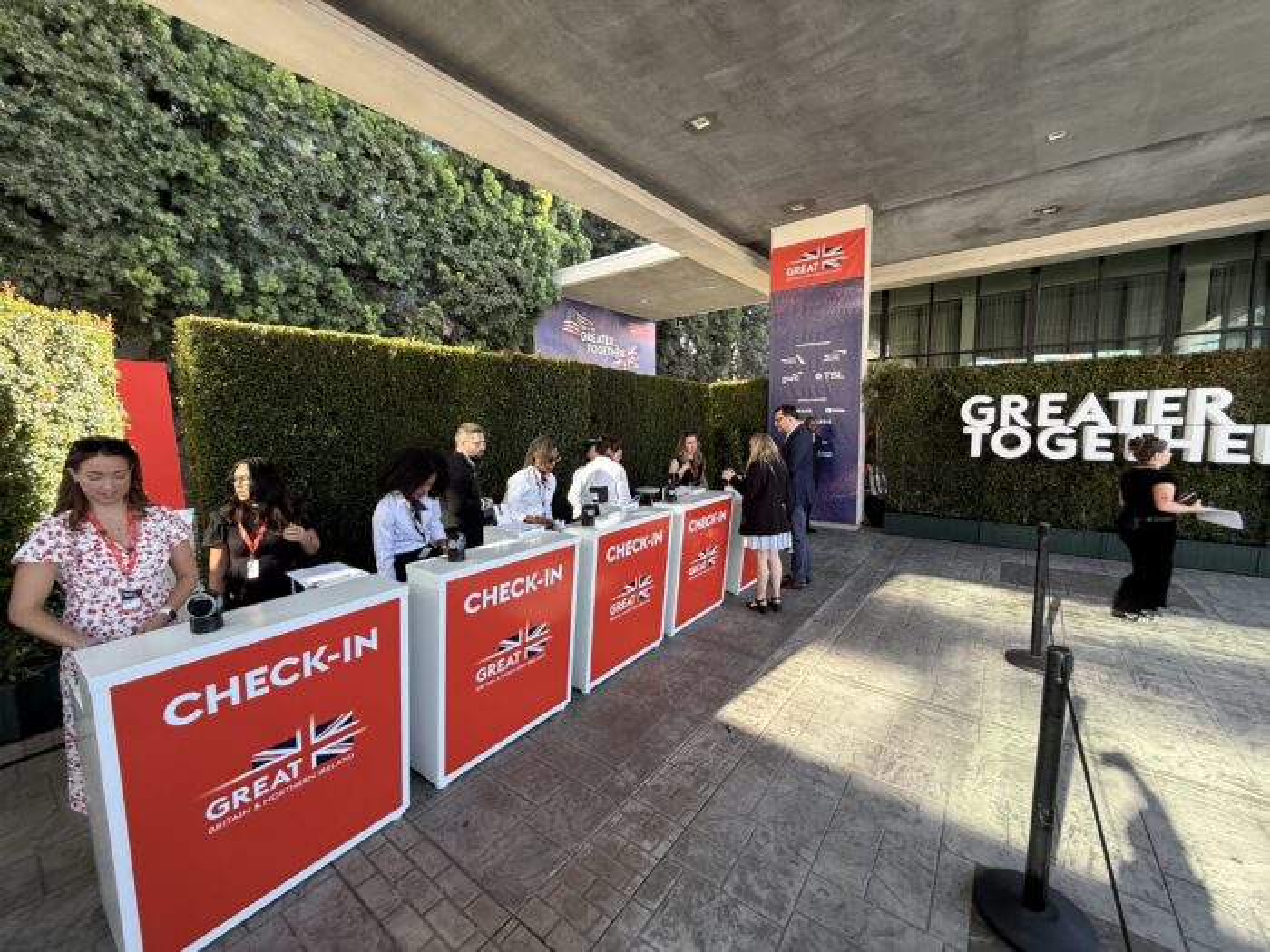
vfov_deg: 85.7
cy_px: 476
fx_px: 514
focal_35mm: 14
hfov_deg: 102.1
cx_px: 635
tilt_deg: -4.2
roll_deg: -0.4
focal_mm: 2.22
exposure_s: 1/99
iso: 100
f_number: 2.2
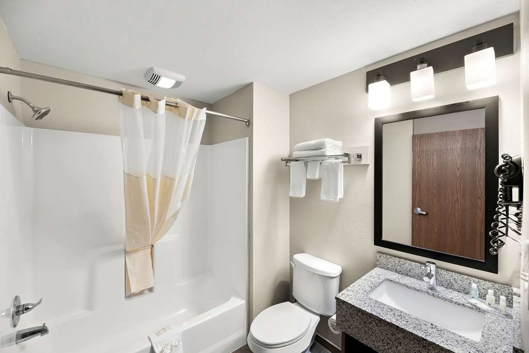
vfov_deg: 81.2
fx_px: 206
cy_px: 176
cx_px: 264
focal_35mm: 14
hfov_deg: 104.3
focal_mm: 14
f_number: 4
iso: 400
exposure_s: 1/5
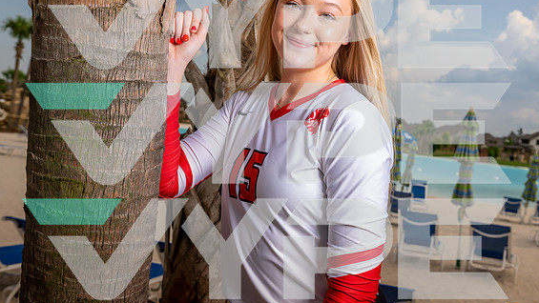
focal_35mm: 43
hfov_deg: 47.4
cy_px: 134
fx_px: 615
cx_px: 268
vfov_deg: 27.7
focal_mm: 40
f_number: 8
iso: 100
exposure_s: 1/250
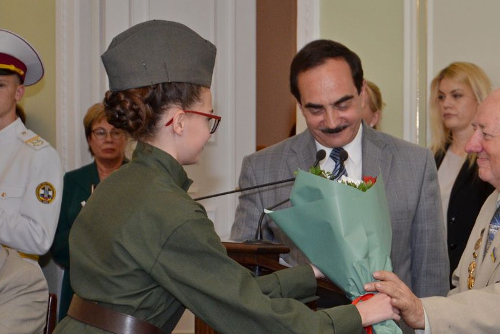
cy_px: 272
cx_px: 424
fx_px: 2112
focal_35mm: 152
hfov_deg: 13.4
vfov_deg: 9.0
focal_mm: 58
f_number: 5.6
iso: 640
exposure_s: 1/160
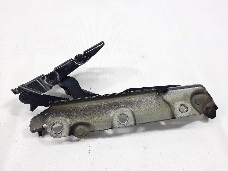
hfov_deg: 69.4
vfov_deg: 54.9
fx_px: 165
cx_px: 114
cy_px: 86
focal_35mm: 25
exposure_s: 1/50
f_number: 2
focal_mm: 4.6
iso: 50
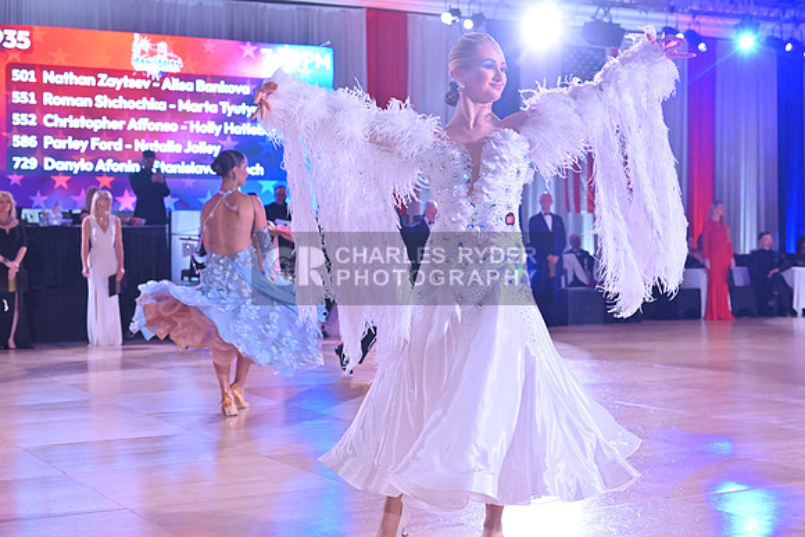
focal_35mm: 55
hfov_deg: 36.2
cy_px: 268
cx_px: 402
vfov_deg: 24.6
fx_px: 1230
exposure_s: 1/400
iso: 5000
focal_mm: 55
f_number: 5.6
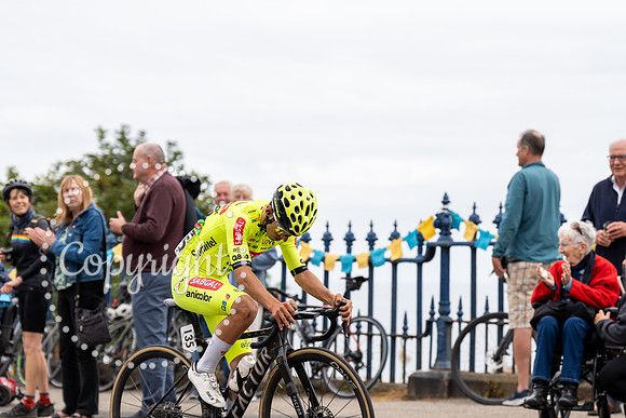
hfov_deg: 19.6
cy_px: 209
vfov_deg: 13.2
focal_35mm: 104
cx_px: 313
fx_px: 1809
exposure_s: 1/1000
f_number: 3.5
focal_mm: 104
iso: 320
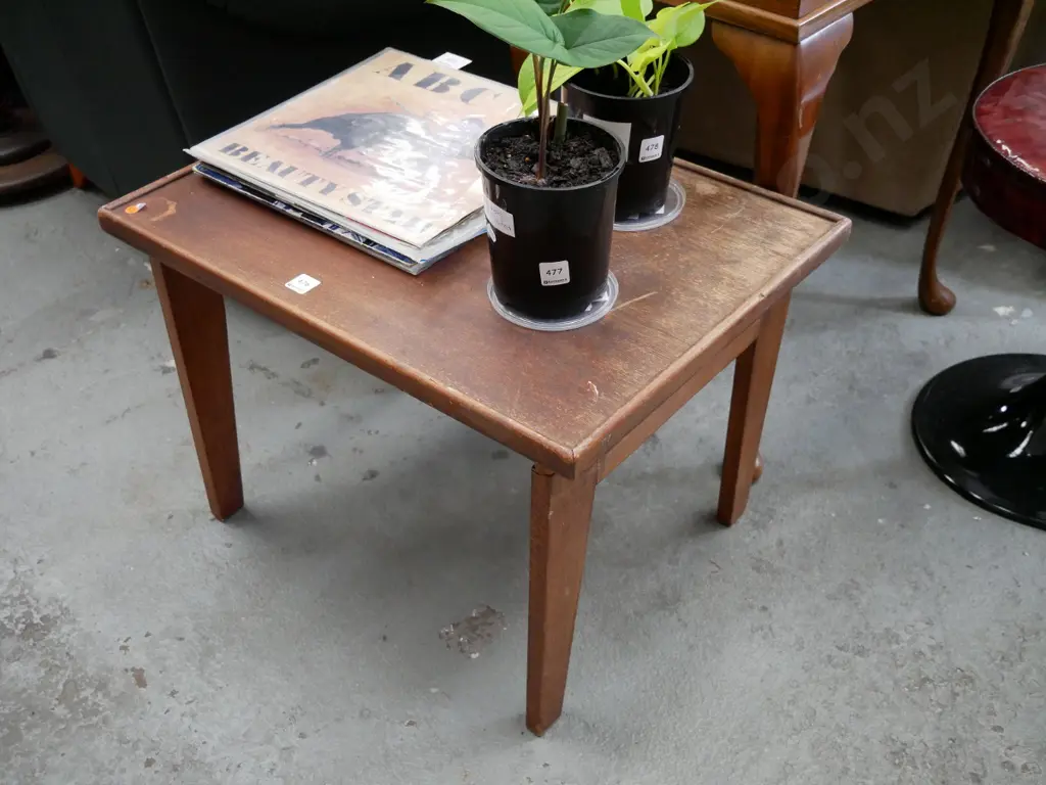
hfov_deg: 46.8
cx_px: 523
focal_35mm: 40
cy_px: 392
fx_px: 1209
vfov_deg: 36.0
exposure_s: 1/60
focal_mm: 20
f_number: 4.1
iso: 2000
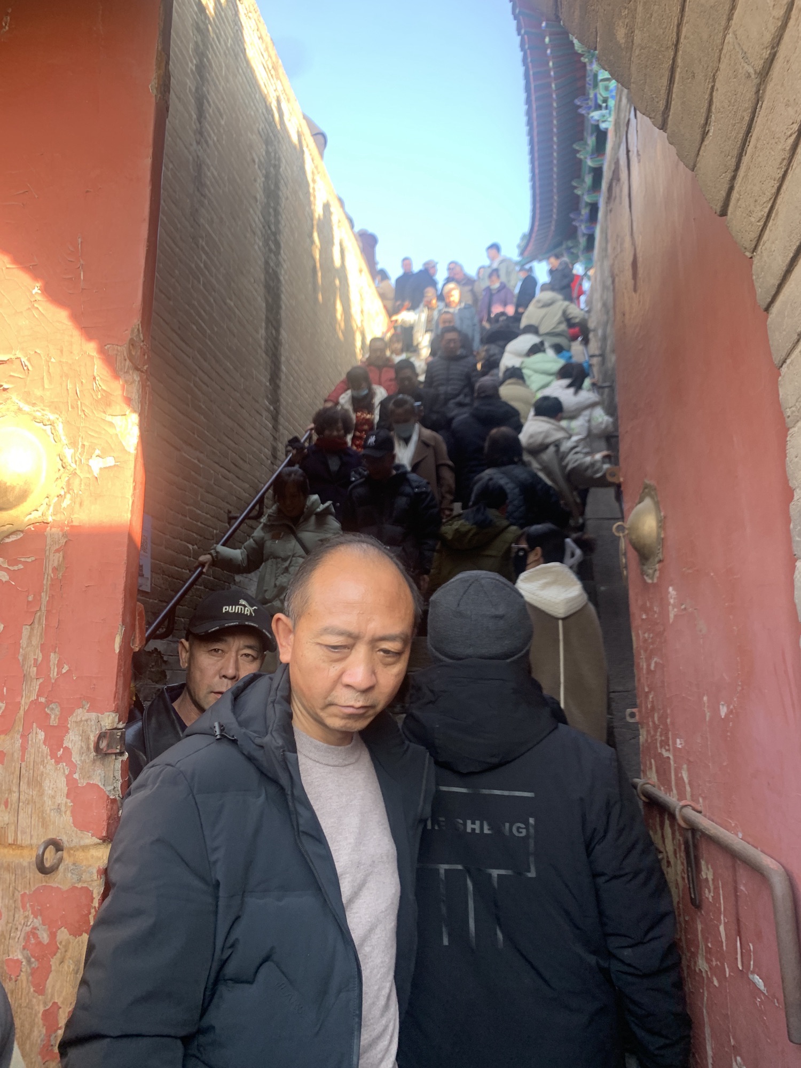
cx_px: 400
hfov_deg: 53.1
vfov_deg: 67.3
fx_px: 802
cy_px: 534
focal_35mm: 26
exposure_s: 1/122
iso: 40
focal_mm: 4.25
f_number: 1.8
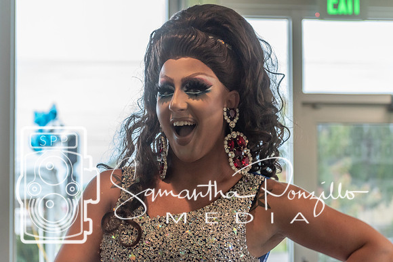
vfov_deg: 12.4
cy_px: 131
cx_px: 196
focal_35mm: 110
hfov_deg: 18.5
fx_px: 1204
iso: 800
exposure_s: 1/125
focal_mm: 70
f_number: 4.5
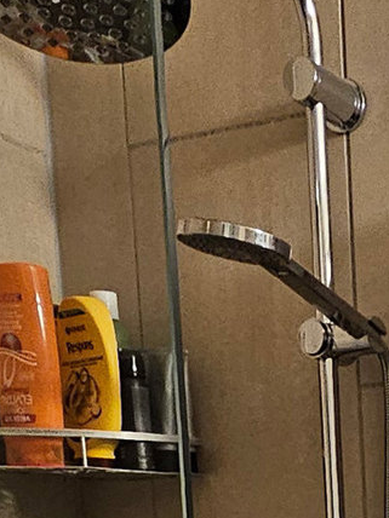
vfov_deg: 19.5
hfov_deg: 16.3
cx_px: 618
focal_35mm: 81
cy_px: 872
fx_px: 1214
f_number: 2.2
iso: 320
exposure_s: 1/33
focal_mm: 2.2
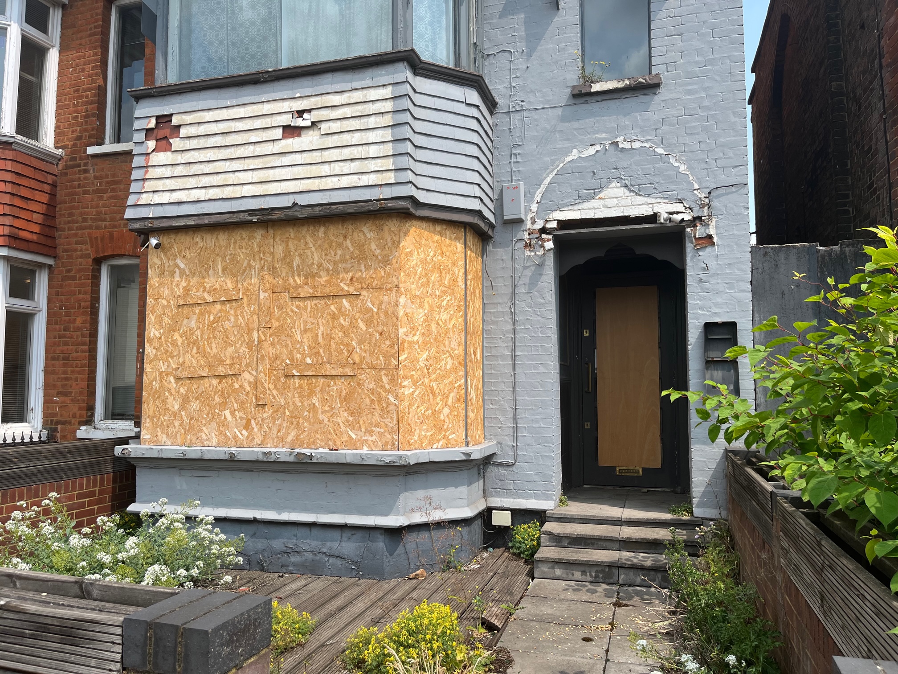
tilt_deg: +3.9
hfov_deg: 67.3
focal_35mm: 26
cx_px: 449
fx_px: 674
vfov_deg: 53.1
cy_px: 337
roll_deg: +0.3
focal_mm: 5.1
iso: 50
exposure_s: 1/3049
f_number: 1.6
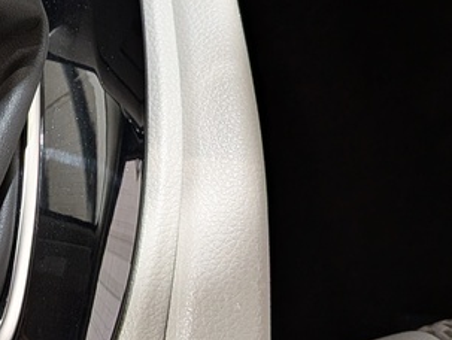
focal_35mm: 81
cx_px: -87
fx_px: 1059
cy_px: 18
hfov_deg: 22.3
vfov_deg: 17.9
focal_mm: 4.53
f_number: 1.7
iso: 615
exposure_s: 1/120
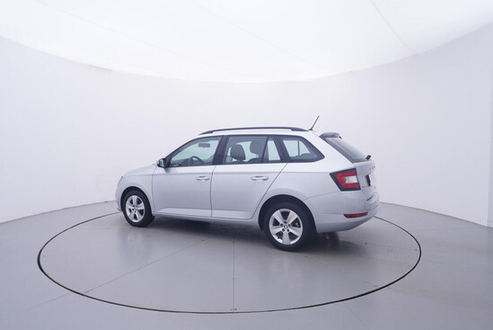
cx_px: 246
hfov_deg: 77.3
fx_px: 308
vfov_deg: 56.2
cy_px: 165
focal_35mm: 22
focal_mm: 15
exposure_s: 1/80
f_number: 5
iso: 200
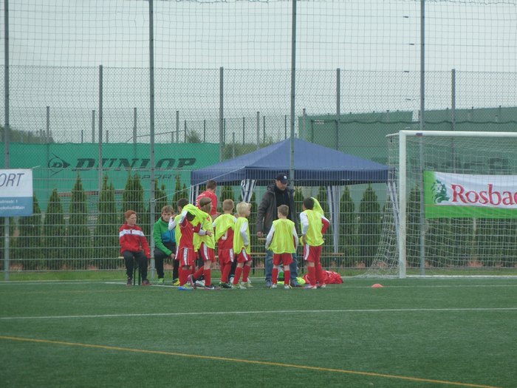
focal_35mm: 300
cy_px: 194
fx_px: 4481
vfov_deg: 5.0
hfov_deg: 6.6
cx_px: 258
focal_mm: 49.2
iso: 125
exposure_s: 1/125
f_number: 4.9
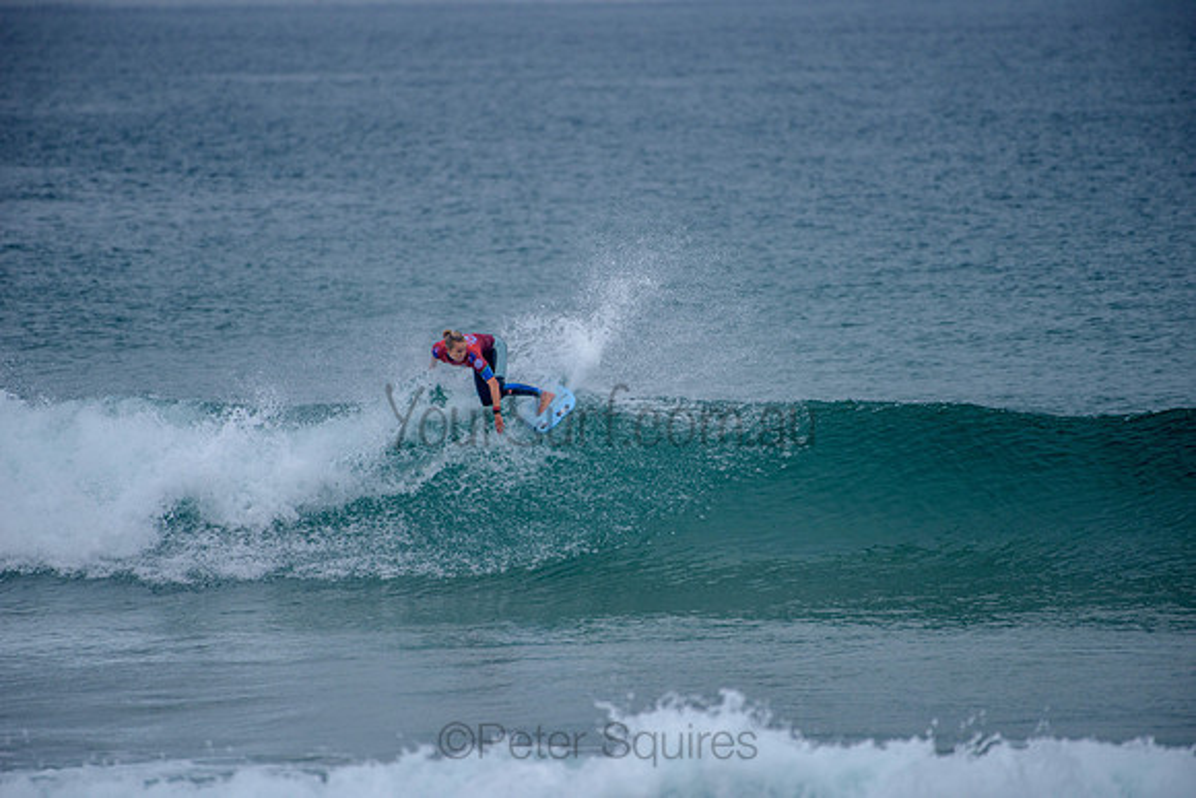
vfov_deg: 2.9
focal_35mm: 480
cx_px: 598
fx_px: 15953
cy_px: 399
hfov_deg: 4.3
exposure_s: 1/2000
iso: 320
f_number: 5.6
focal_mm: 480
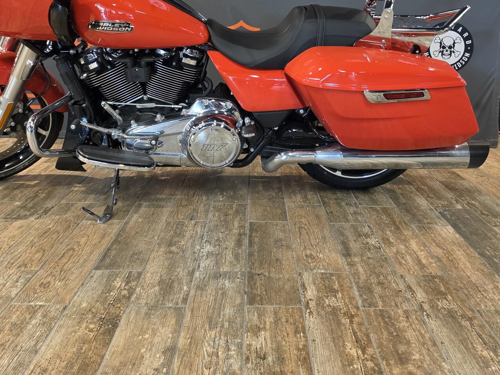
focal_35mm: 36
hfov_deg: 51.3
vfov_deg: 38.5
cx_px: 263
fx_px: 520
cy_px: 88
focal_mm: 6.5
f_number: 1.4
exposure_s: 1/120
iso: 500
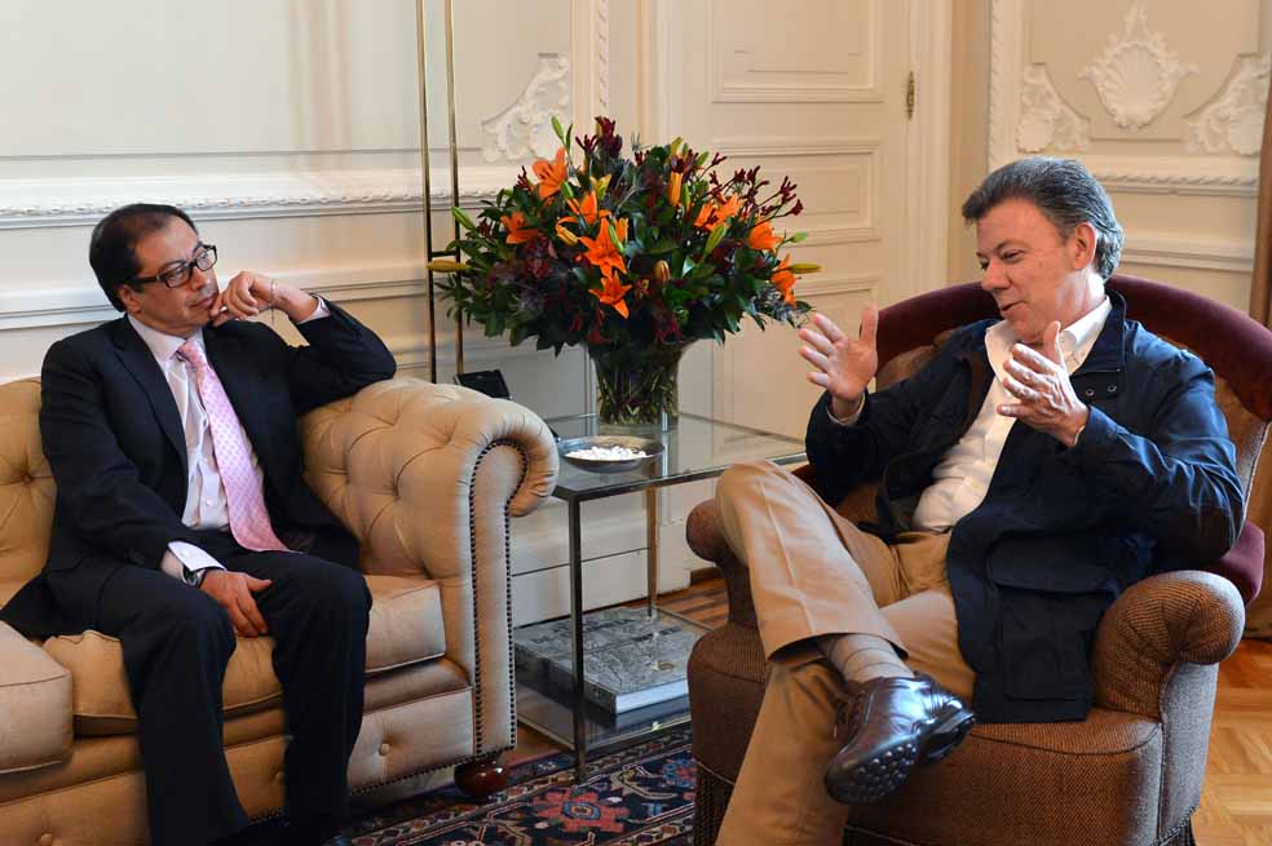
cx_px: 636
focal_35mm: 34
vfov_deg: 38.8
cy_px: 423
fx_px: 1201
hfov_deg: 55.8
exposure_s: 1/160
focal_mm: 34
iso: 2000
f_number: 3.5
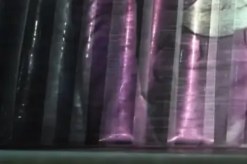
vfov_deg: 11.3
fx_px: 789
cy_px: -103
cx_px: 376
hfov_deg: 16.2
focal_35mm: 115
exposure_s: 1/15
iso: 3200
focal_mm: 35
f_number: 4
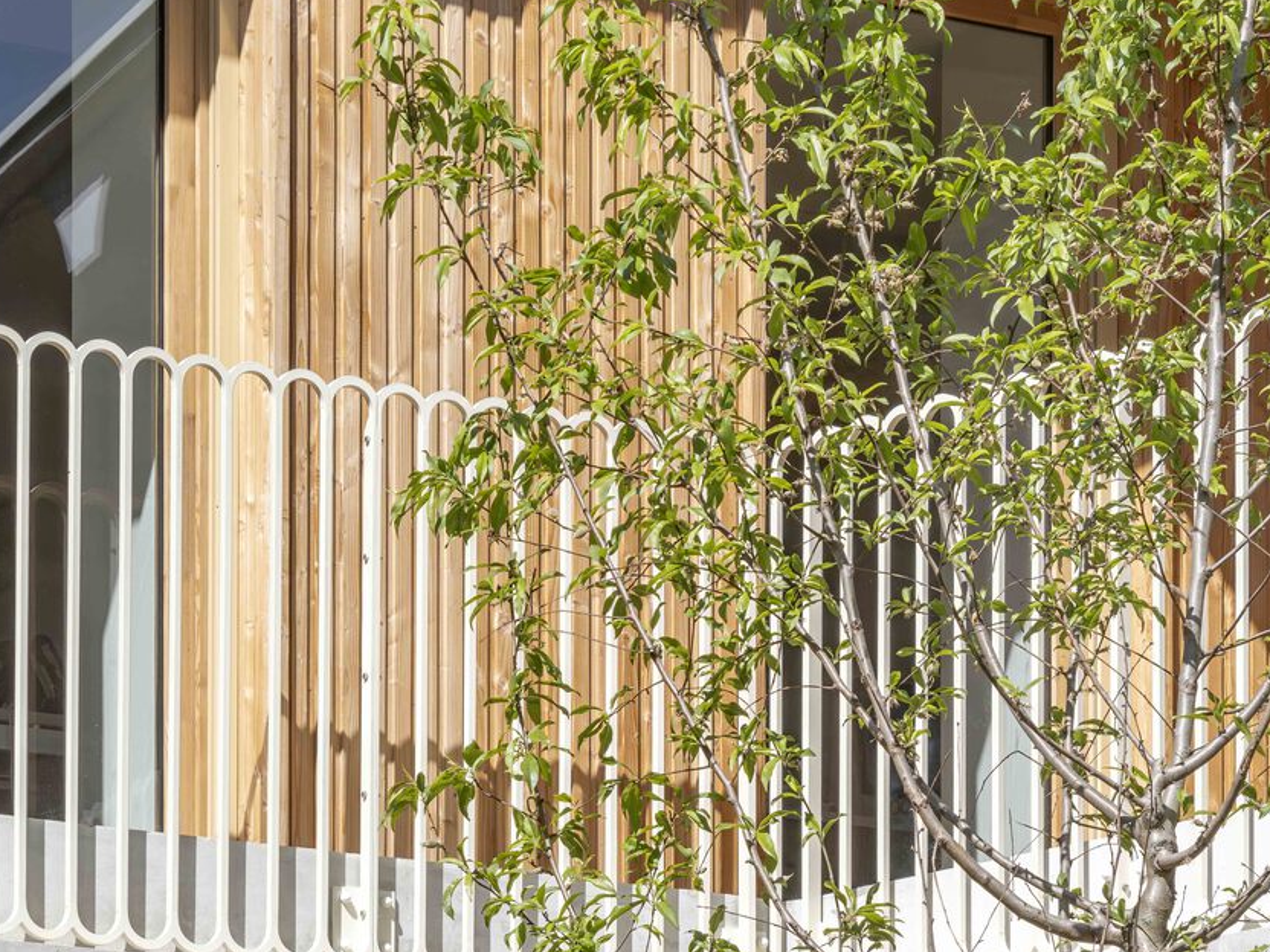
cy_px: 320
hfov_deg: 10.4
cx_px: 579
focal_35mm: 190
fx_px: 6971
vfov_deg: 7.8
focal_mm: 100
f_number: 13
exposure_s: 1/400
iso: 400
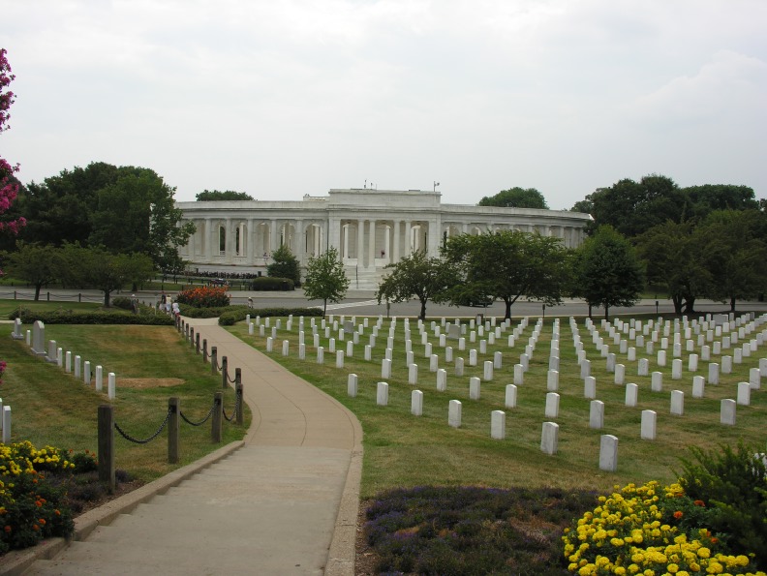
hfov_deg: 52.6
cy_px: 288
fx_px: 776
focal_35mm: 35
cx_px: 384
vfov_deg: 40.7
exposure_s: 1/208
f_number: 6.3
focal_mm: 8.9
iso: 50
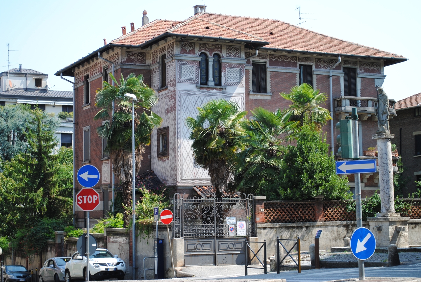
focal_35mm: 72
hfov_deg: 28.0
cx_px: 210
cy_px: 141
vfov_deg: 19.0
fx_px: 843
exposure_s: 1/160
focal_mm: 48
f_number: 6.3
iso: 100
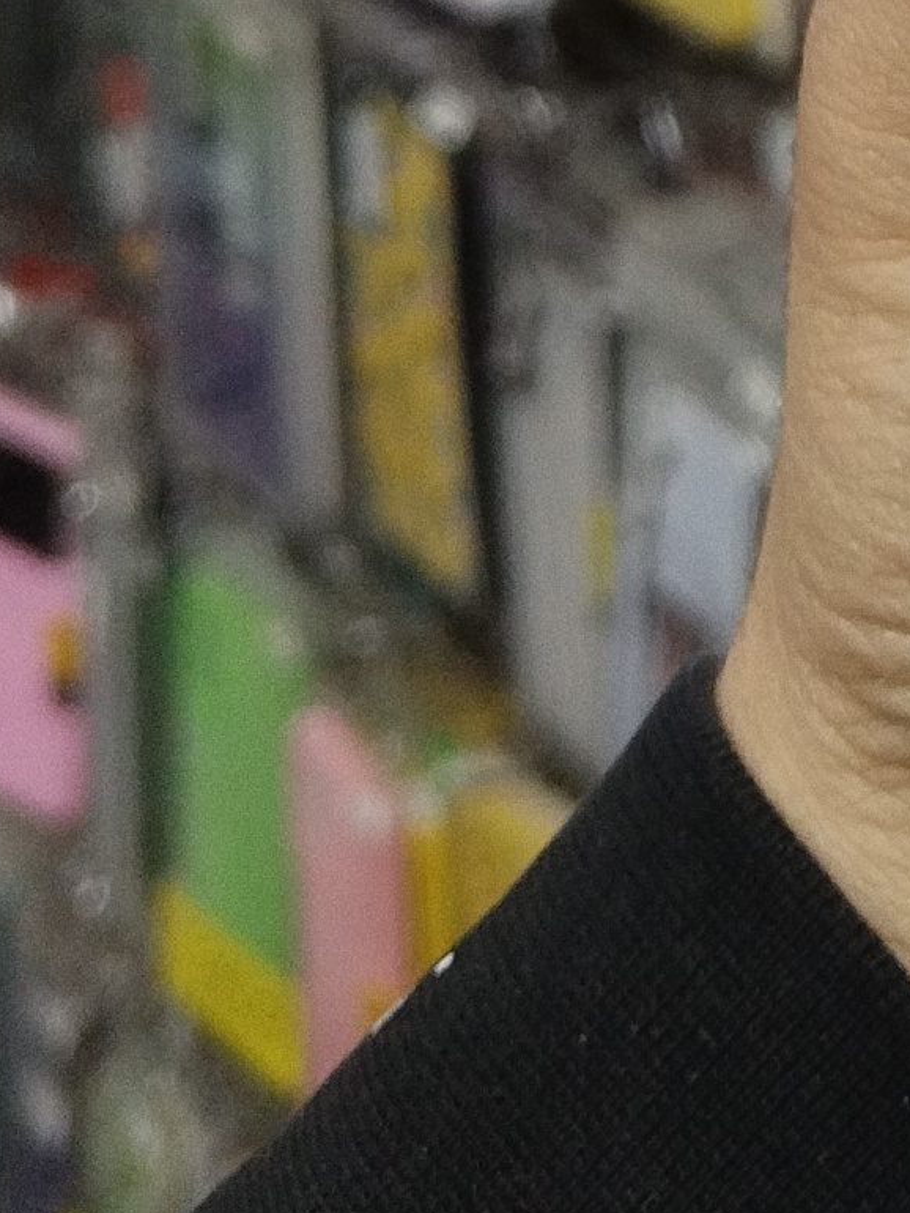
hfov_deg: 10.0
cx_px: 1970
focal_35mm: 135
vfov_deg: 13.3
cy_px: -920
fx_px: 4729
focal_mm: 4.7
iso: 250
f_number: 1.8
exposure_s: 1/50
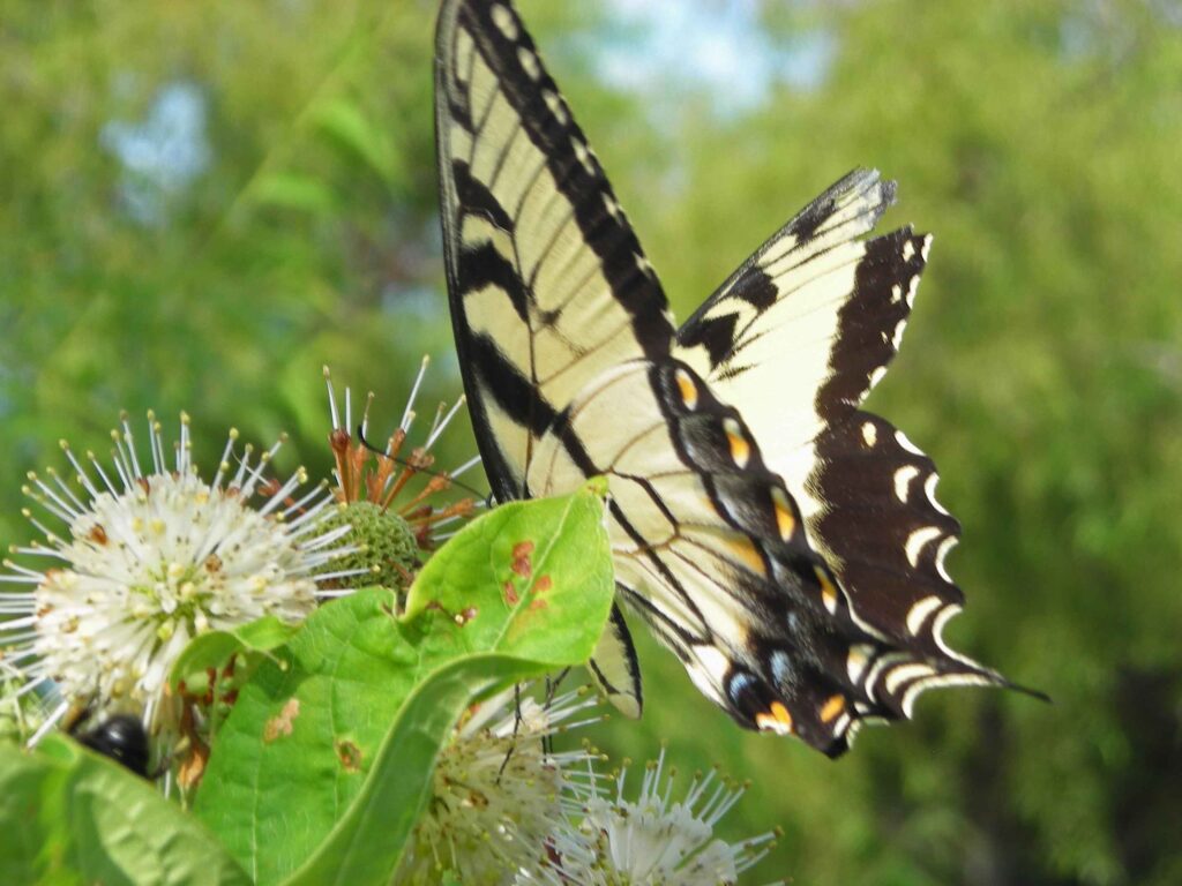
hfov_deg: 17.0
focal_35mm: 116
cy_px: 443
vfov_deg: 12.8
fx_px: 3961
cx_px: 591
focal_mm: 19.2
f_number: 5.3
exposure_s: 1/90.2
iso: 50
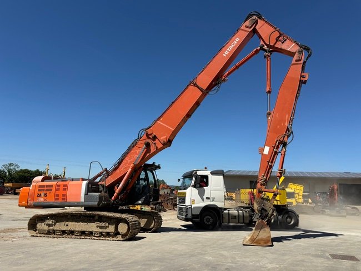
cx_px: 180
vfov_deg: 56.8
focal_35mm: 24
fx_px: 250
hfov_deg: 71.6
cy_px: 136
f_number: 1.78
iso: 80
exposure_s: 1/6173
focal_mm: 6.76
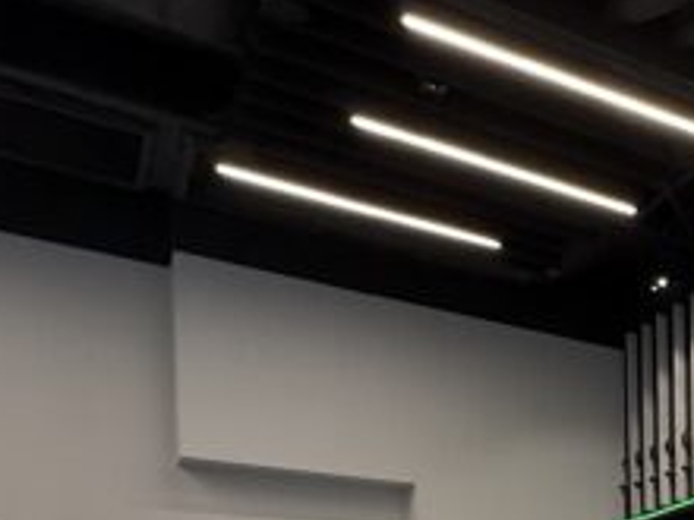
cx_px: 839
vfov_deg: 24.0
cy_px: 728
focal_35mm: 51
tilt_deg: -0.8
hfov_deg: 31.3
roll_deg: +0.9
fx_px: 1022
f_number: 2.2
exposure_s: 1/100
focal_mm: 2.22
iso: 200
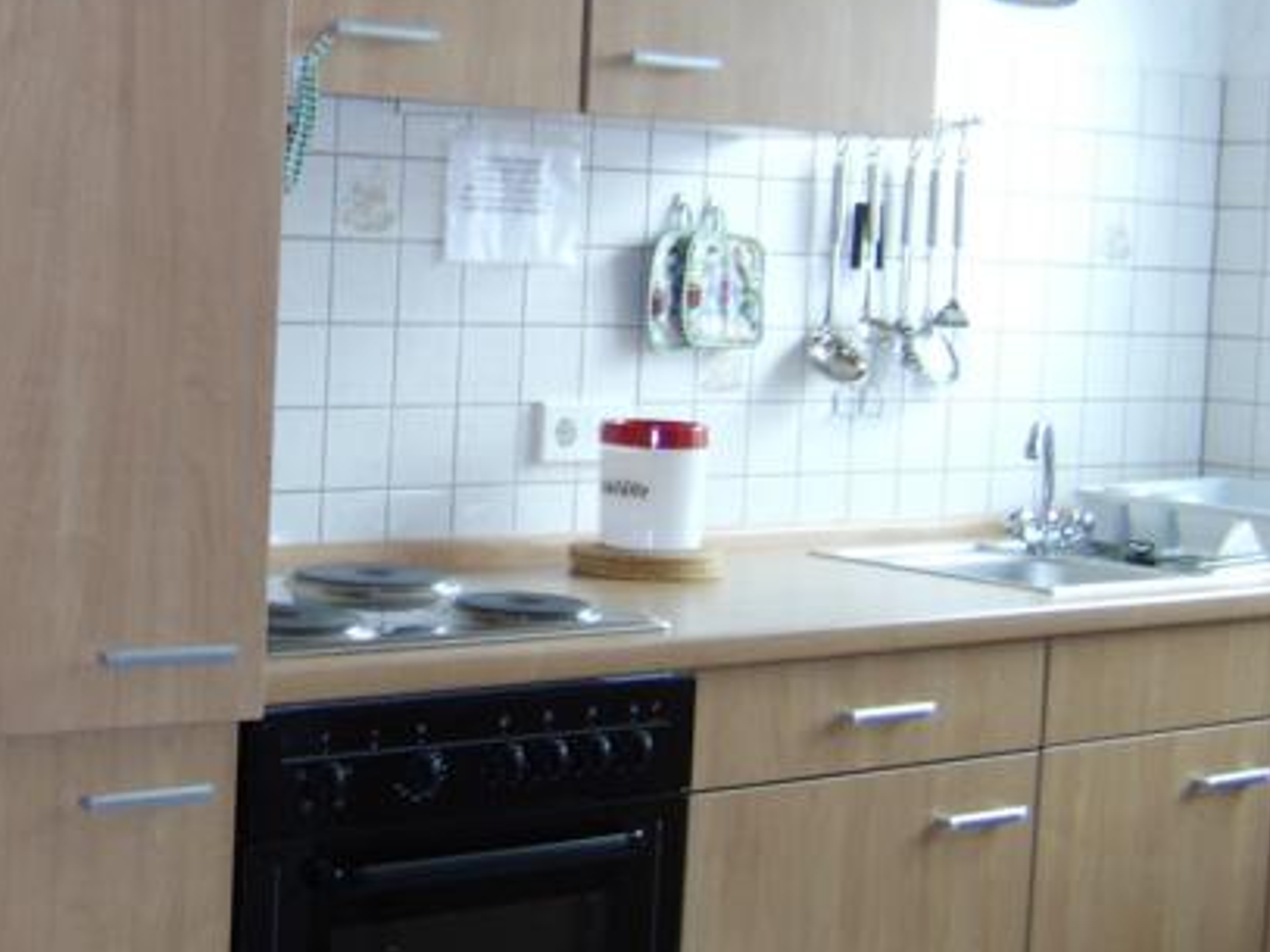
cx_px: 331
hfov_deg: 31.2
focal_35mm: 61
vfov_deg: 24.0
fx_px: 2237
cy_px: 393
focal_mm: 8.13
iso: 141
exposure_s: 1/30
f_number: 2.7
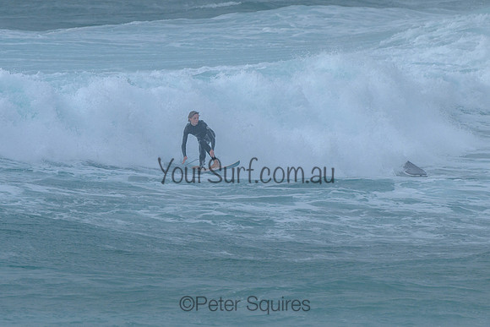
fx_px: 7492
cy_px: 135
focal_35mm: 550
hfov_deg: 3.7
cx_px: 190
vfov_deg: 2.5
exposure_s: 1/2000
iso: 500
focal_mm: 400
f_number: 9
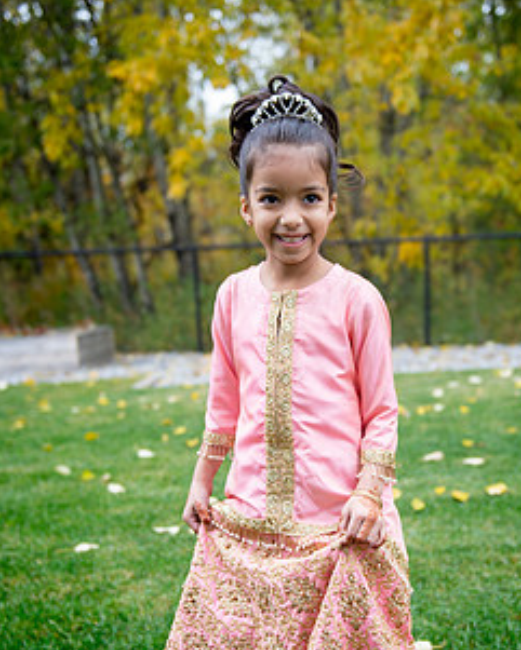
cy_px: 391
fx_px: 944
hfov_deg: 30.8
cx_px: 302
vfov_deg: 37.9
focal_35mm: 49
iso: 100
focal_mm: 35
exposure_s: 1/200
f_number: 2.8
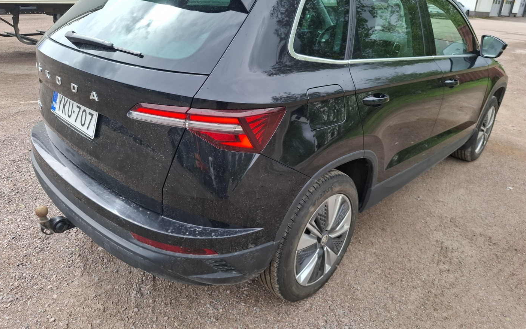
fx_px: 358
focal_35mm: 25
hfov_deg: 72.5
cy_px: 133
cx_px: 260
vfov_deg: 49.0
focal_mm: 5.54
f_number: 1.8
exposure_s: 1/758
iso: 50
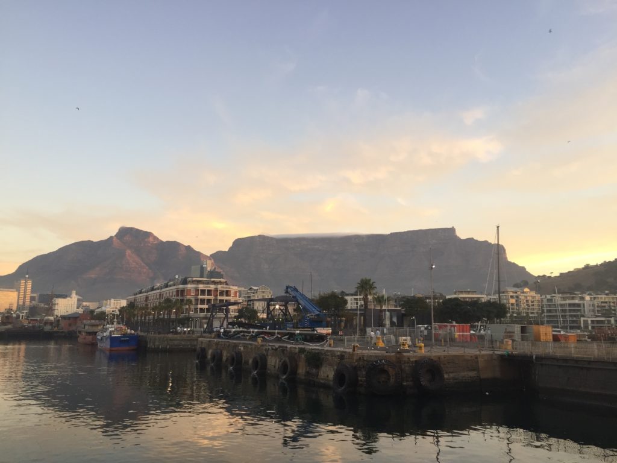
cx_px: 308
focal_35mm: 29
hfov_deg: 61.7
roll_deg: -0.6
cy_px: 232
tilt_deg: +11.2
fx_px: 517
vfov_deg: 48.2
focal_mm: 4.15
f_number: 2.2
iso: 40
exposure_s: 1/100
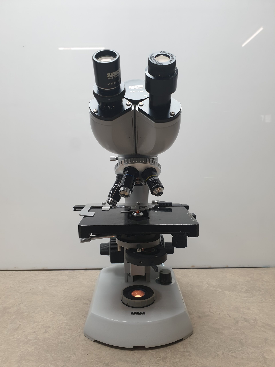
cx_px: 138
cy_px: 184
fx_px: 275
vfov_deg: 67.3
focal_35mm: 26
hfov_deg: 53.1
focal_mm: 4.3
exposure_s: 1/50
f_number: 2.4
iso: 80
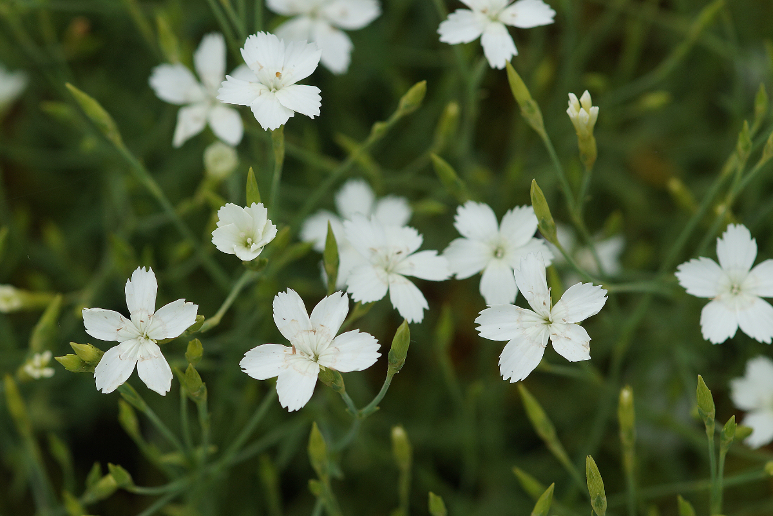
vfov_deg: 9.1
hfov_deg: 13.7
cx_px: 386
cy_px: 258
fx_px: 3221
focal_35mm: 150
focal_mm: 100
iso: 100
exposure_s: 1/400
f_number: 5.6
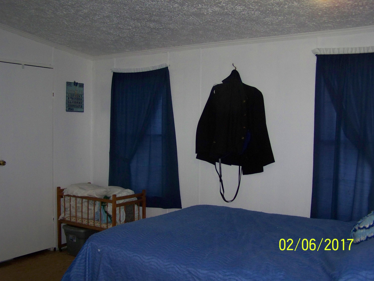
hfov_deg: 49.0
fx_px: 411
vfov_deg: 37.7
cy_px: 140
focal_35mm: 38
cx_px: 187
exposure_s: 1/30
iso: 200
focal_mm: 6.3
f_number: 2.8
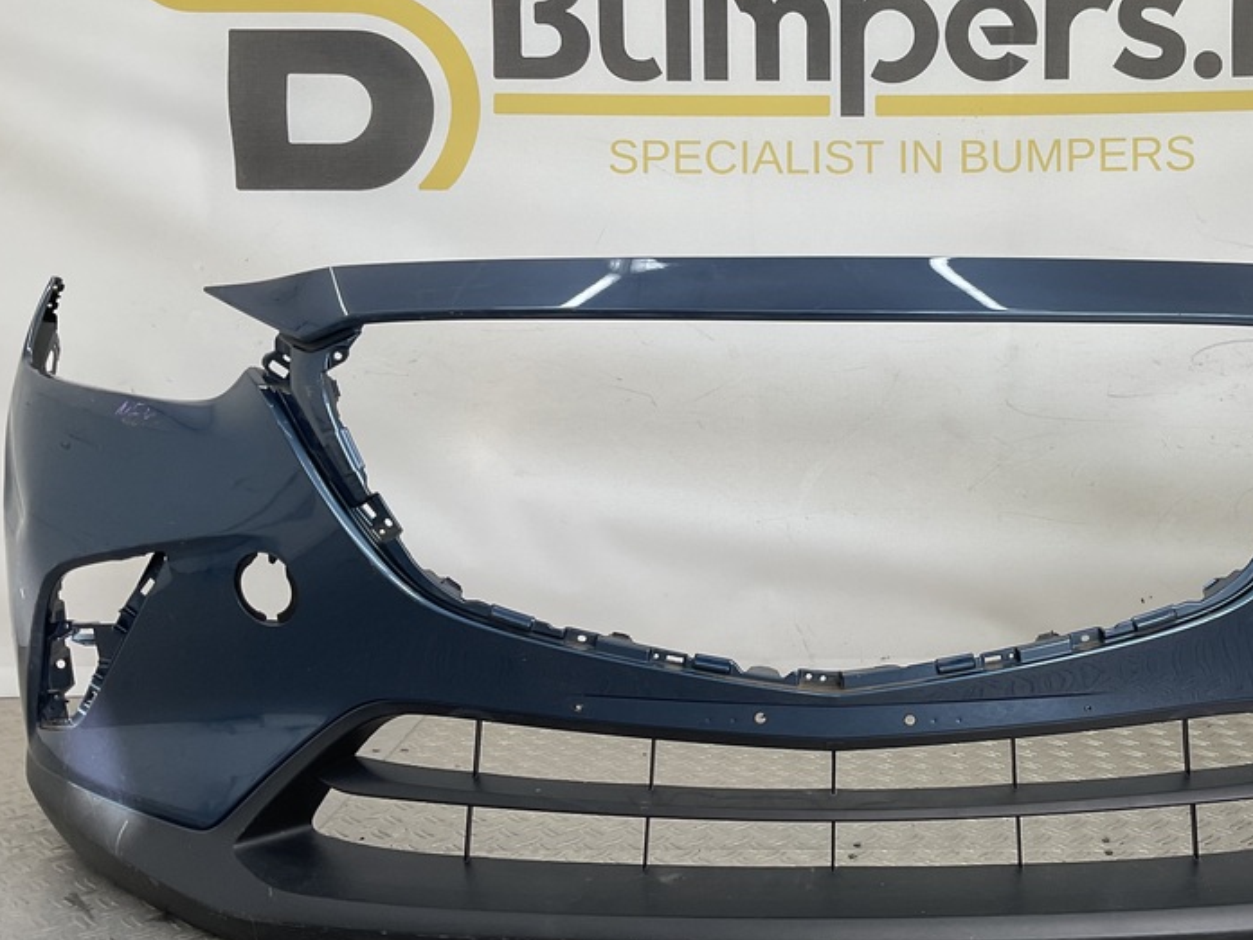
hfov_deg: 44.0
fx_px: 1520
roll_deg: -0.9
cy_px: 477
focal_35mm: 42
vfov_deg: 34.3
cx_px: 855
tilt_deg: -6.0
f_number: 1.8
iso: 16
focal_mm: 3
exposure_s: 1/161
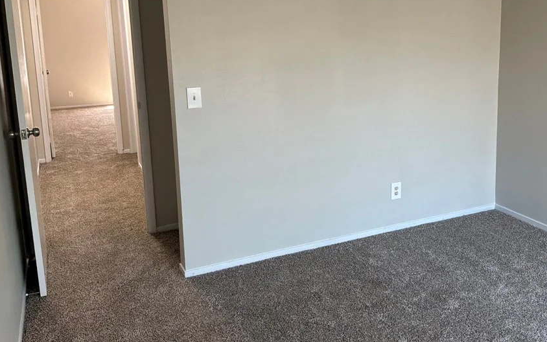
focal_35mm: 36
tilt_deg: -10.5
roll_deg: +1.0
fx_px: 537
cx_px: 325
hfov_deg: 53.7
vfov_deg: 35.0
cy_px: 115
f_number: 1.8
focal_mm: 3
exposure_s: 1/60
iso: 100
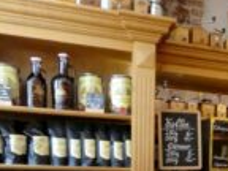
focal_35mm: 61
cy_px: 207
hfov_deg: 28.2
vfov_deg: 22.1
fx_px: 402
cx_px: 263
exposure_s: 1/50
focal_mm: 4.3
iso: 1600
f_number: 3.3
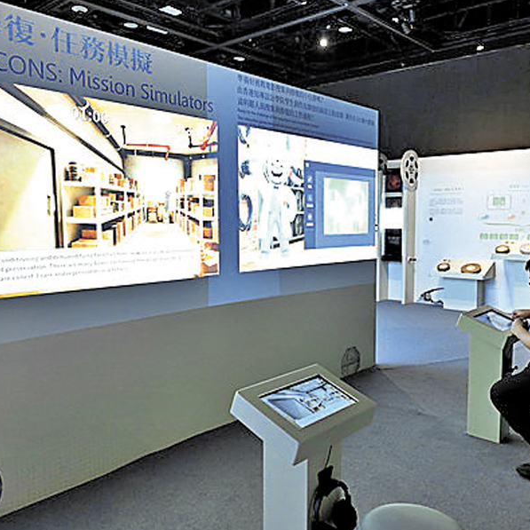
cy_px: 265
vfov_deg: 52.5
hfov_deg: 52.5
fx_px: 537
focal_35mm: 31
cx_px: 278
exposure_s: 1/60
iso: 2000
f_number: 4
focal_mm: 24
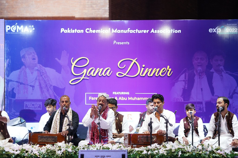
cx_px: 119
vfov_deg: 16.1
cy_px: 79
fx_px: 562
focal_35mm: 85
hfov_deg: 23.9
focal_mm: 85
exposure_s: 1/125
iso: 320
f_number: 1.8
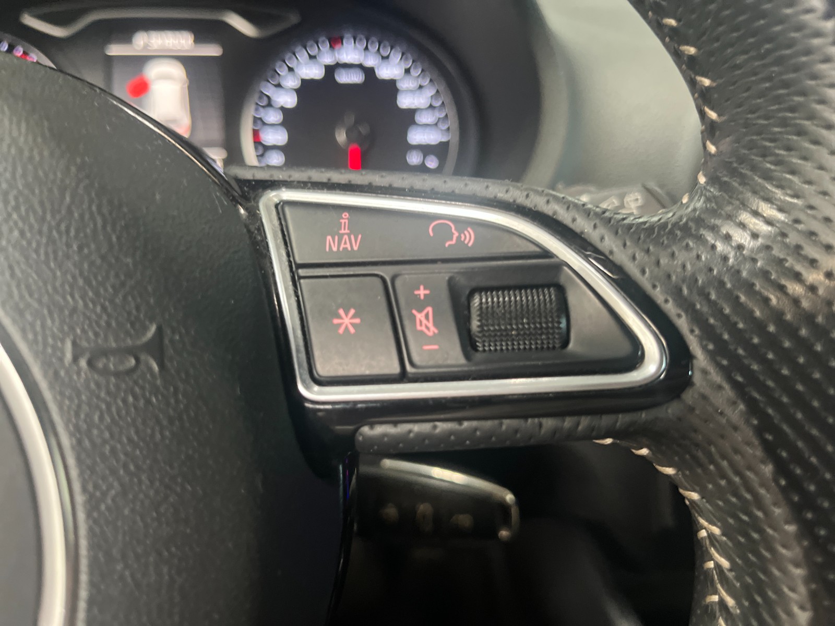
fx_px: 627
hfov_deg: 67.3
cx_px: 418
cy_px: 313
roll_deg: -0.8
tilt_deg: -25.8
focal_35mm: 26
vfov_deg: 53.1
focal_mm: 5.1
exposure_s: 1/33
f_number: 1.6
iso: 400
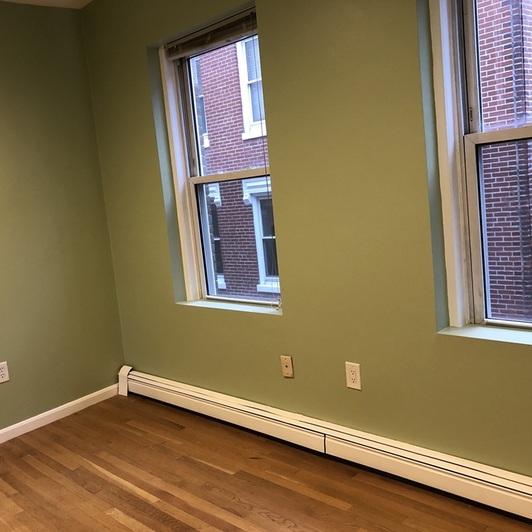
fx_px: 591
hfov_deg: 48.2
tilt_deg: -7.0
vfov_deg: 48.4
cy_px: 271
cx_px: 216
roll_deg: +6.3
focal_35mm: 34
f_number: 1.8
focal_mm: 4
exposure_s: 1/15
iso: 50
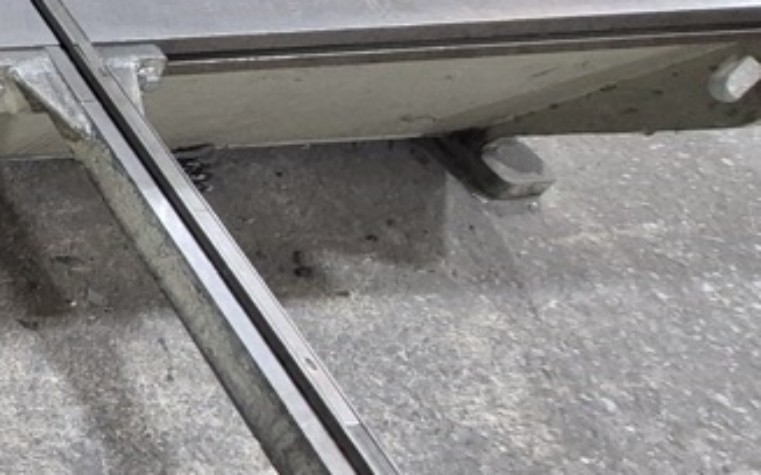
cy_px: 40
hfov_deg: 22.9
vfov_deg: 23.3
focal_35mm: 54
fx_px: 1119
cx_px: -572
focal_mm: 1.74
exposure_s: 1/60
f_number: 2.2
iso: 320
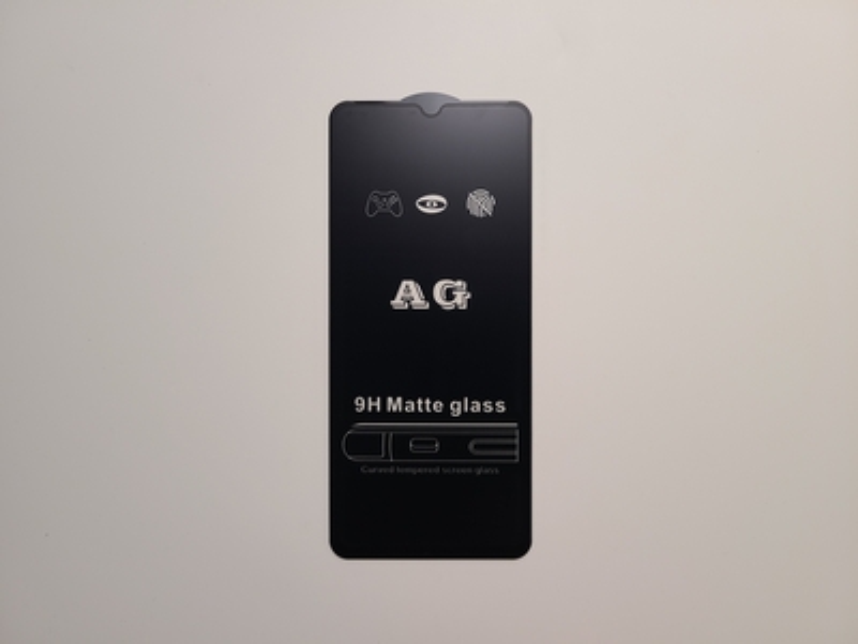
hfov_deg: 67.3
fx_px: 644
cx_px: 429
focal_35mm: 26
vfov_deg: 53.1
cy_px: 322
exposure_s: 1/100
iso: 80
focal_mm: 5.4
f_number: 1.8
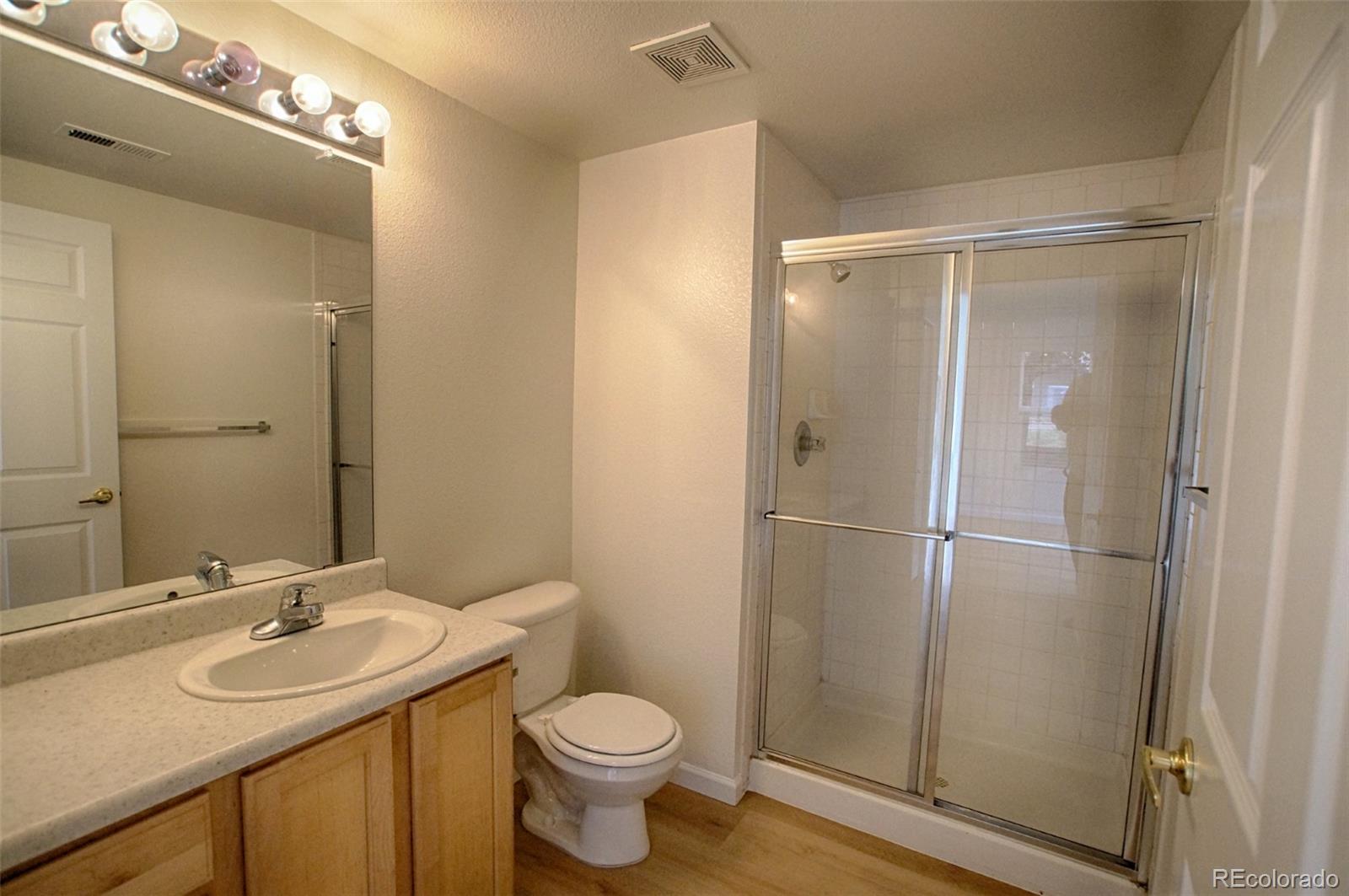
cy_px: 448
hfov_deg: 95.0
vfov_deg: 71.9
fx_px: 618
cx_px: 674
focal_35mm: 16
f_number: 4.5
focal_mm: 11
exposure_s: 1/160
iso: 1000
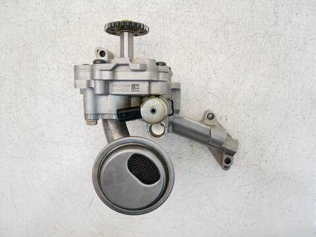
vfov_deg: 56.8
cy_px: 118
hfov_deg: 71.6
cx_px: 158
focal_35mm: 24
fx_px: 219
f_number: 3.5
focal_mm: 12
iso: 500
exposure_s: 1/60
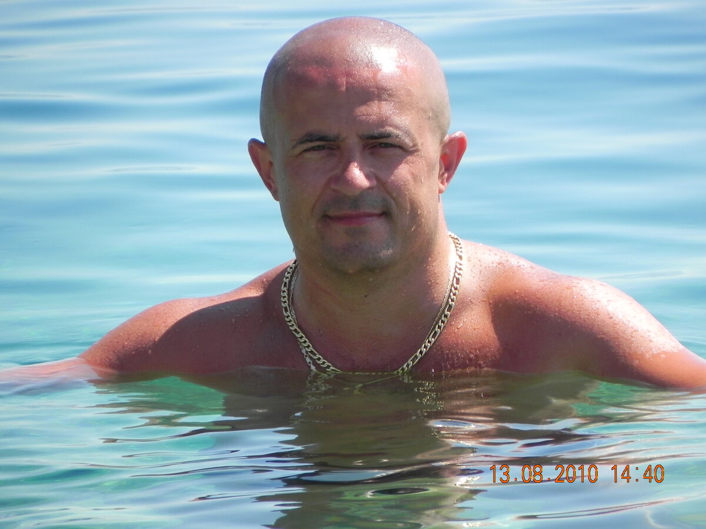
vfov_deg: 2.2
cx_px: 353
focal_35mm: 678
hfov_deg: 2.9
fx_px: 13828
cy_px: 264
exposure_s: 1/343
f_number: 5.6
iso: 160
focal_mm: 120
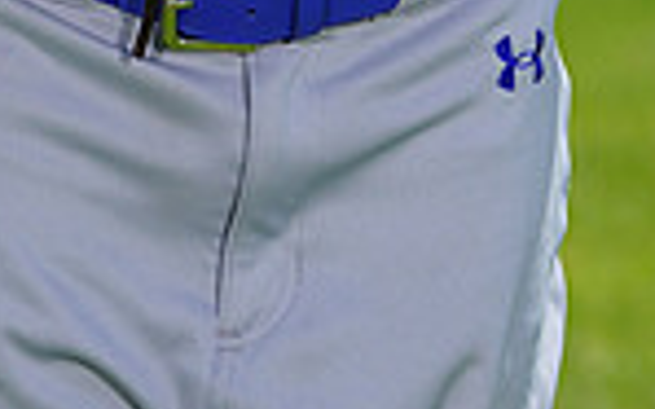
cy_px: -708
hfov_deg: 2.6
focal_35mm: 794
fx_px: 14168
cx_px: 191
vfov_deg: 1.6
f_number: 8
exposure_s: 1/250
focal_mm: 200
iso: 100
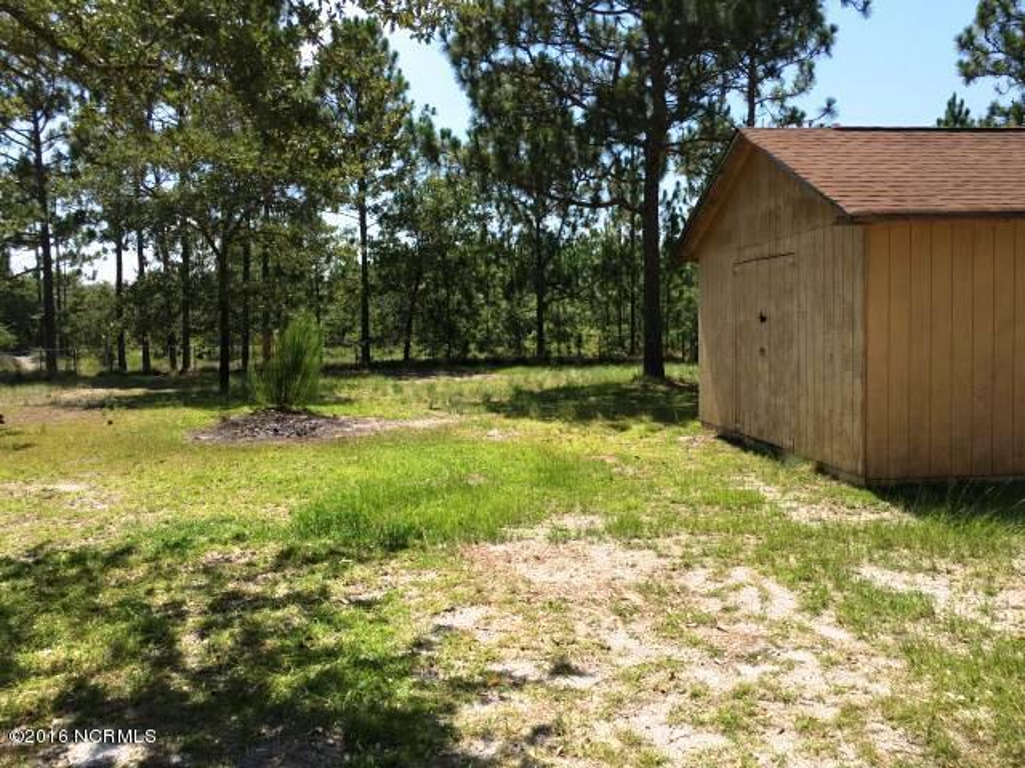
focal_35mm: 29
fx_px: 859
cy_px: 384
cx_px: 512
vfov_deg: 48.2
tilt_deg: +0.3
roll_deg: +0.1
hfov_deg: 61.7
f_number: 2.2
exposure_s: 1/1131
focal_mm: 4.15
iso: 25
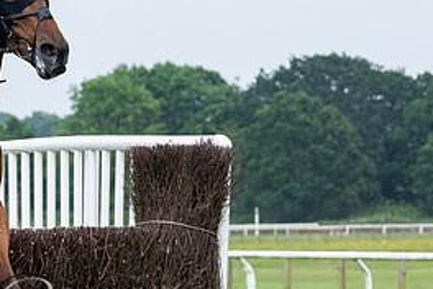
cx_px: -38
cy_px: 155
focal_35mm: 290
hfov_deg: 7.1
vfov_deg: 4.7
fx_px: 3488
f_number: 4
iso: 800
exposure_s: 1/2000
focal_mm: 70
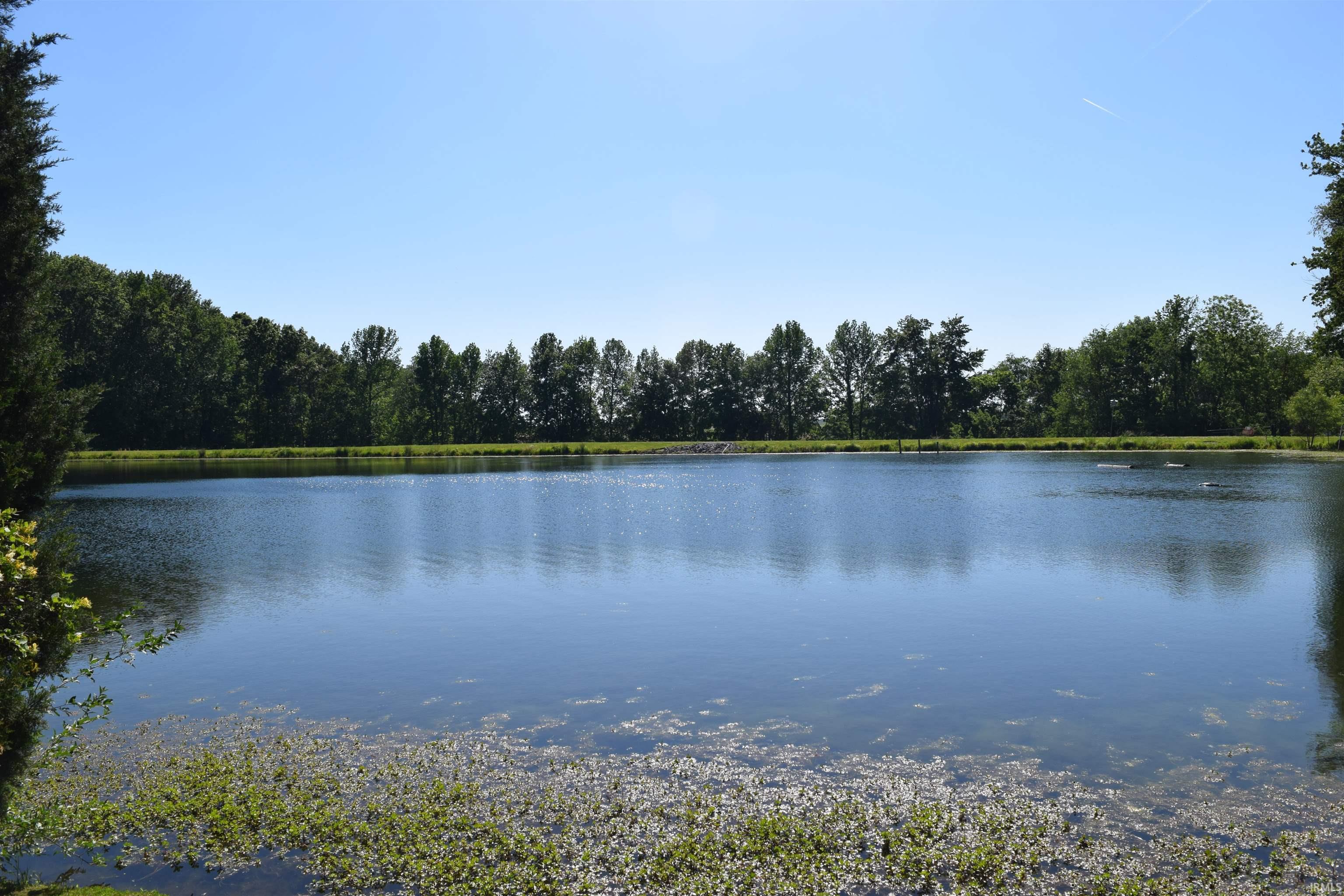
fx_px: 1008
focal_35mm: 27
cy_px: 448
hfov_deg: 67.4
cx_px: 672
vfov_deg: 47.9
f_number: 10
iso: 200
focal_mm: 18
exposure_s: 1/400
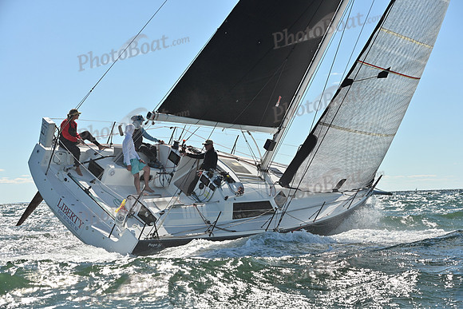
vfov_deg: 19.5
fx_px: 900
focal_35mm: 70
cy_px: 154
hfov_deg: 28.8
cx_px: 232
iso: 320
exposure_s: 1/2500
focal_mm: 70
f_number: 7.1
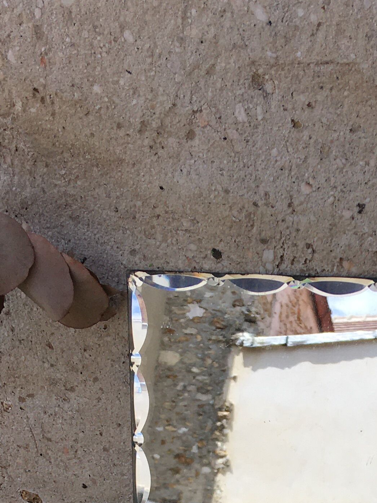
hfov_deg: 17.1
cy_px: 678
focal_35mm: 84
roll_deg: +3.5
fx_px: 1220
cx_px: 384
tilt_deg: -38.3
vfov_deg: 20.9
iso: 25
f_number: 2.2
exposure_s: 1/1221
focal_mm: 4.15
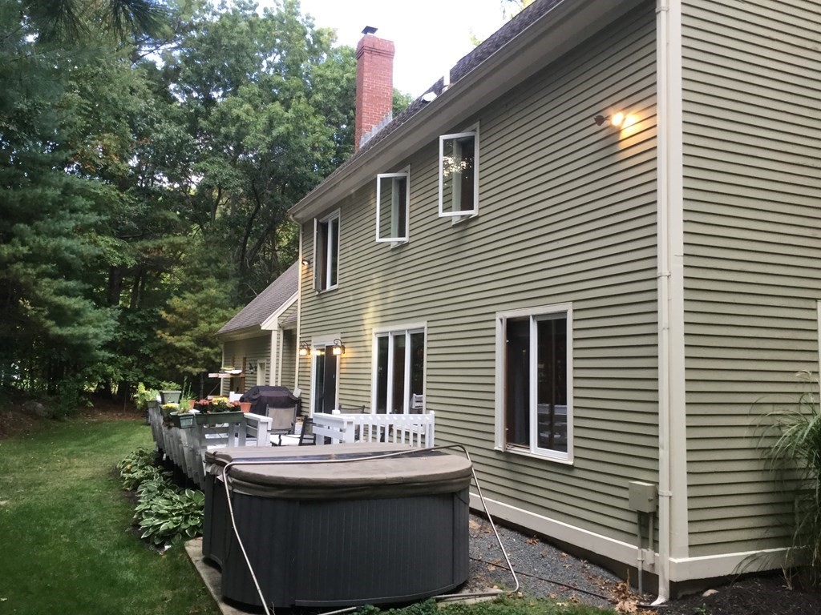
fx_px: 735
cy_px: 308
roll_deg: -2.6
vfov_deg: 45.4
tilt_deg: +2.6
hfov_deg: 58.4
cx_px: 410
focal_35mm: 31
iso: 25
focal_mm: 3.3
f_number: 2.4
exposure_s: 1/30
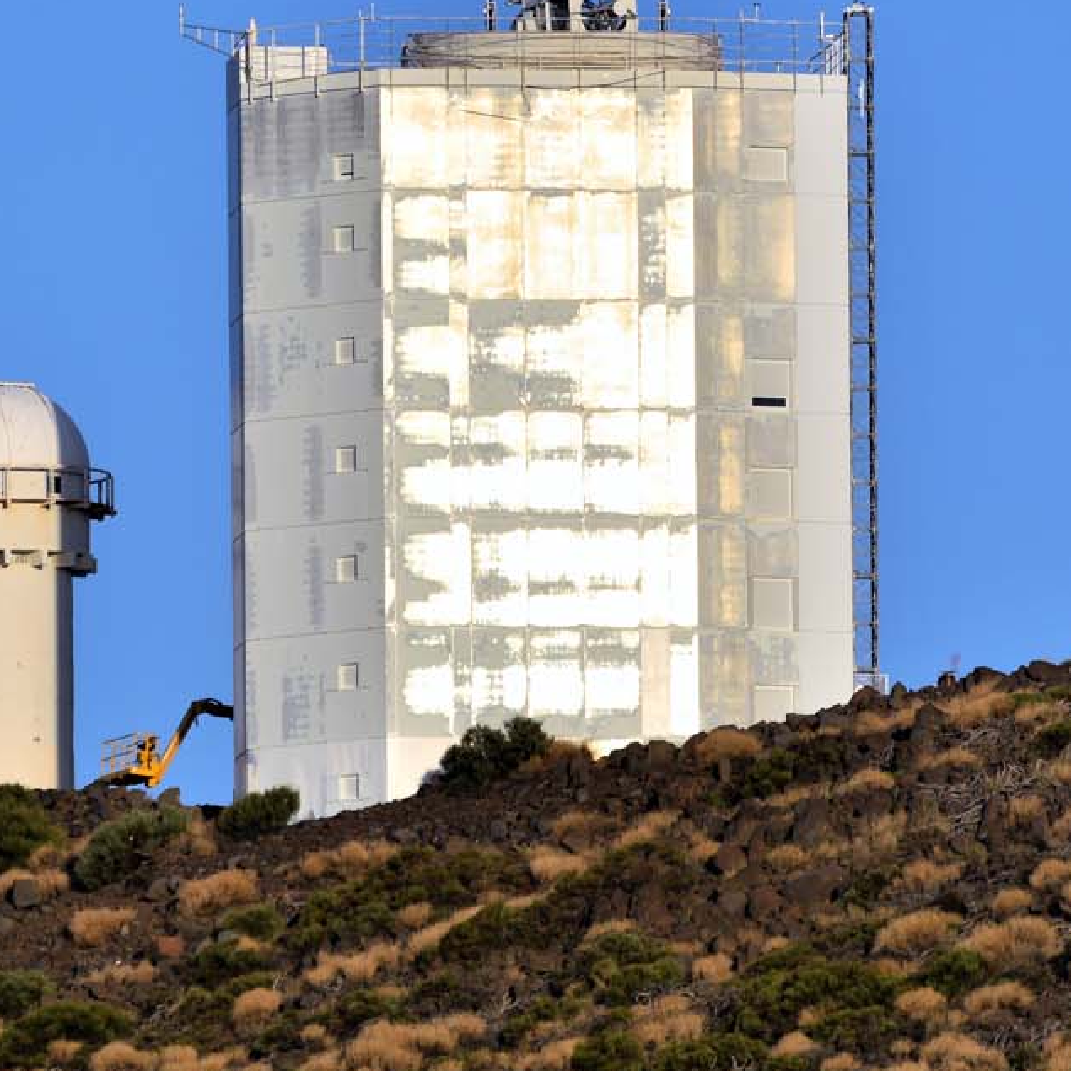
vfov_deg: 1.9
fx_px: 31609
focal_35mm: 903
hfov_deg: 1.9
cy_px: 428
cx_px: 364
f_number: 8
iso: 220
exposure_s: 1/1000
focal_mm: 300
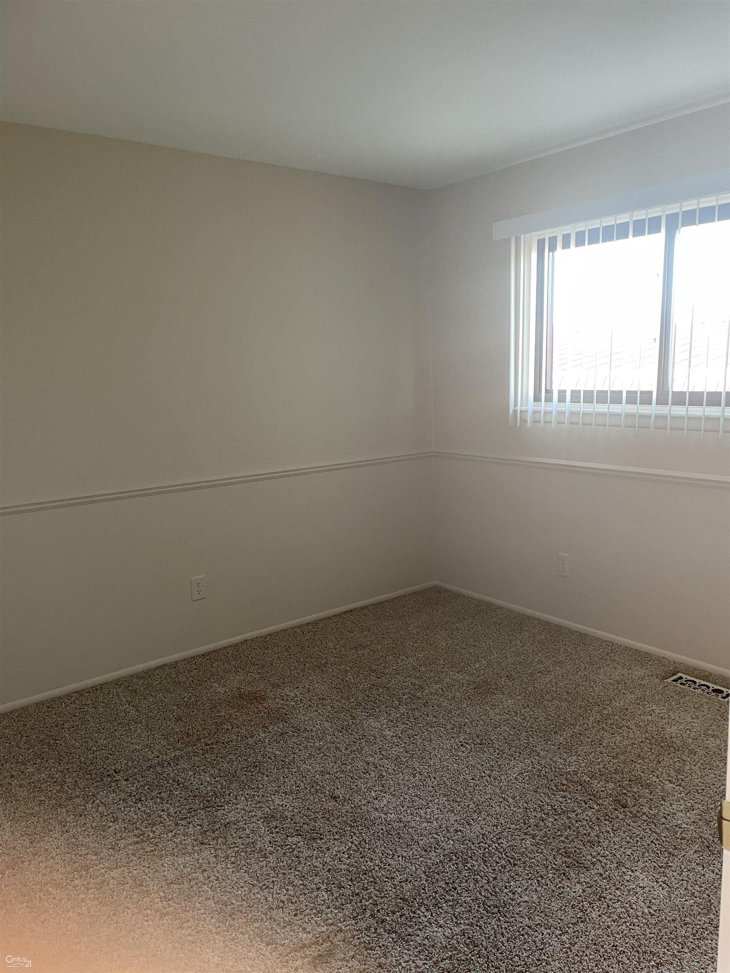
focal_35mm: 26
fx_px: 731
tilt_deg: -7.9
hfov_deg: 53.1
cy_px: 486
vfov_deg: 67.3
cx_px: 365
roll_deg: +1.5
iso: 125
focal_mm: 4.2
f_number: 1.6
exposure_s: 1/60
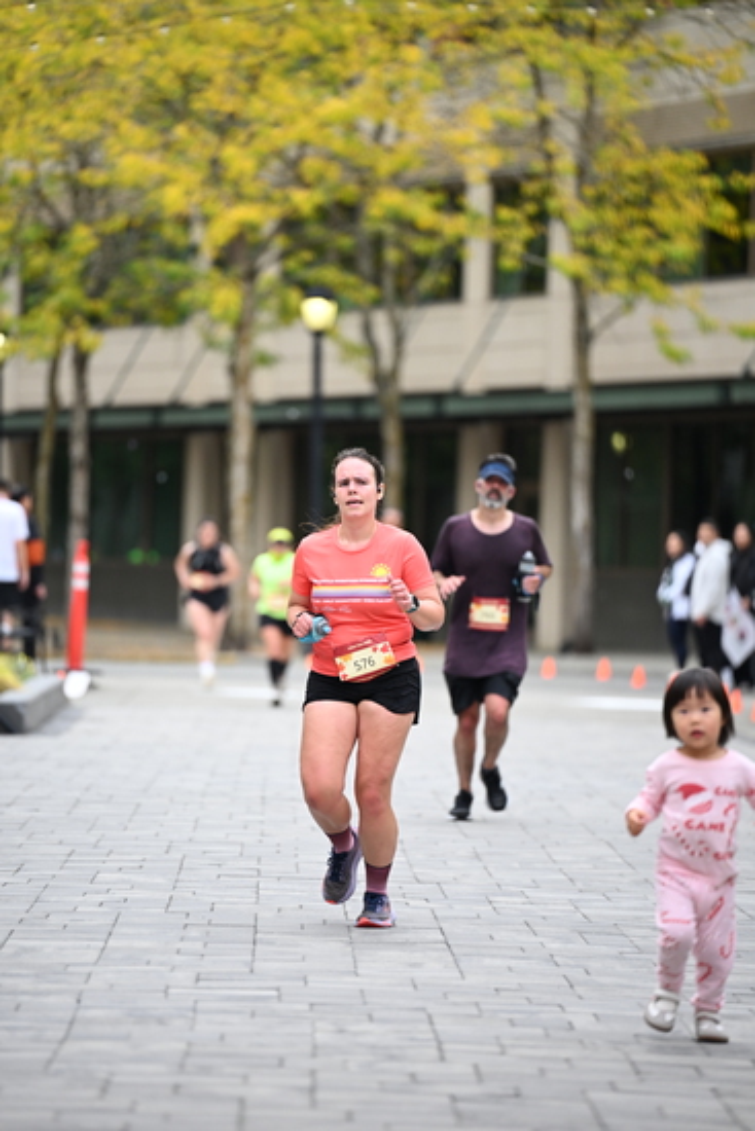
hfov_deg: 6.9
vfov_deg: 10.3
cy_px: 566
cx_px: 378
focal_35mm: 200
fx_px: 6287
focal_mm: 200
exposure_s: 1/2000
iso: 640
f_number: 2.8
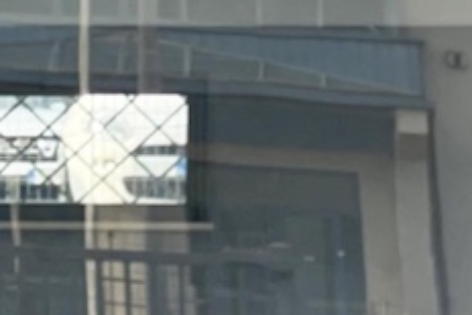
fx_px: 4683
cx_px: -306
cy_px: 832
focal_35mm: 357
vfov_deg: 3.8
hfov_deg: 5.7
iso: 40
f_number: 2.2
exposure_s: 1/121
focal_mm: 7.5
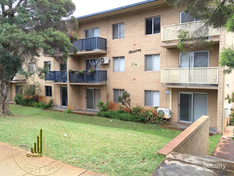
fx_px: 203
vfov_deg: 46.8
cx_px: 117
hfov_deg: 60.0
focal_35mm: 30
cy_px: 88
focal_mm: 4.12
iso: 32
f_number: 2.2
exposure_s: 1/323
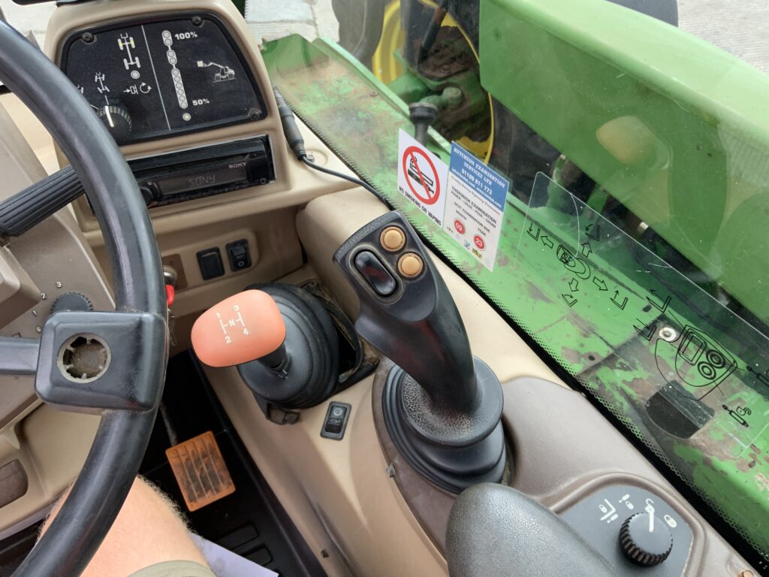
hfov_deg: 61.7
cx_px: 384
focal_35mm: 29
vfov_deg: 48.2
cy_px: 288
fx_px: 644
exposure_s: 1/122
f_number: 1.8
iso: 16
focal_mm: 3
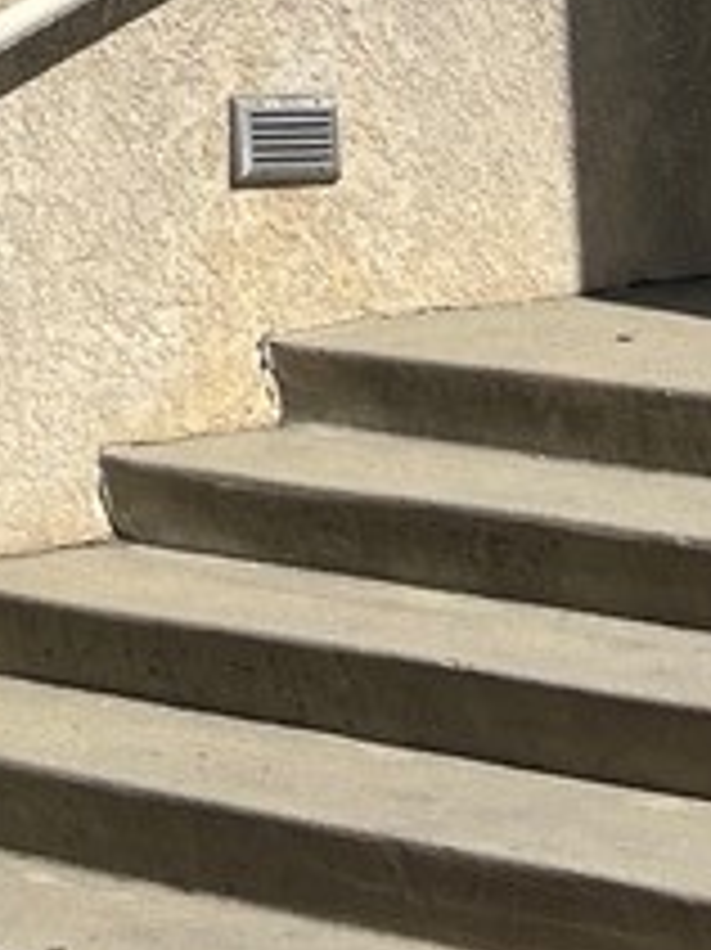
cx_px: -752
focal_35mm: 126
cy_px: -792
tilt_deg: +9.2
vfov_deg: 13.8
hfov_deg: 10.7
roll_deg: +0.1
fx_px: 3454
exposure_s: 1/7463
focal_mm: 5.7
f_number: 1.5
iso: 50
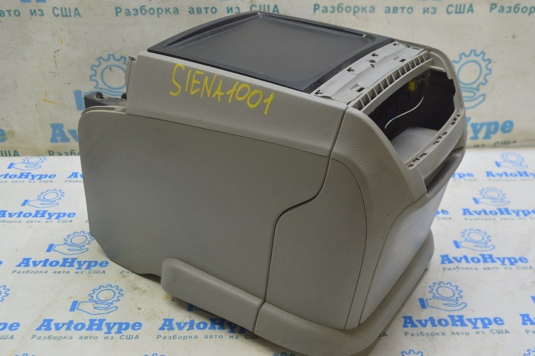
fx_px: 579
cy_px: 178
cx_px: 268
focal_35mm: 39
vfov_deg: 34.2
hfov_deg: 49.6
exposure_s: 1/20
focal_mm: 26
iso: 400
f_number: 5.6
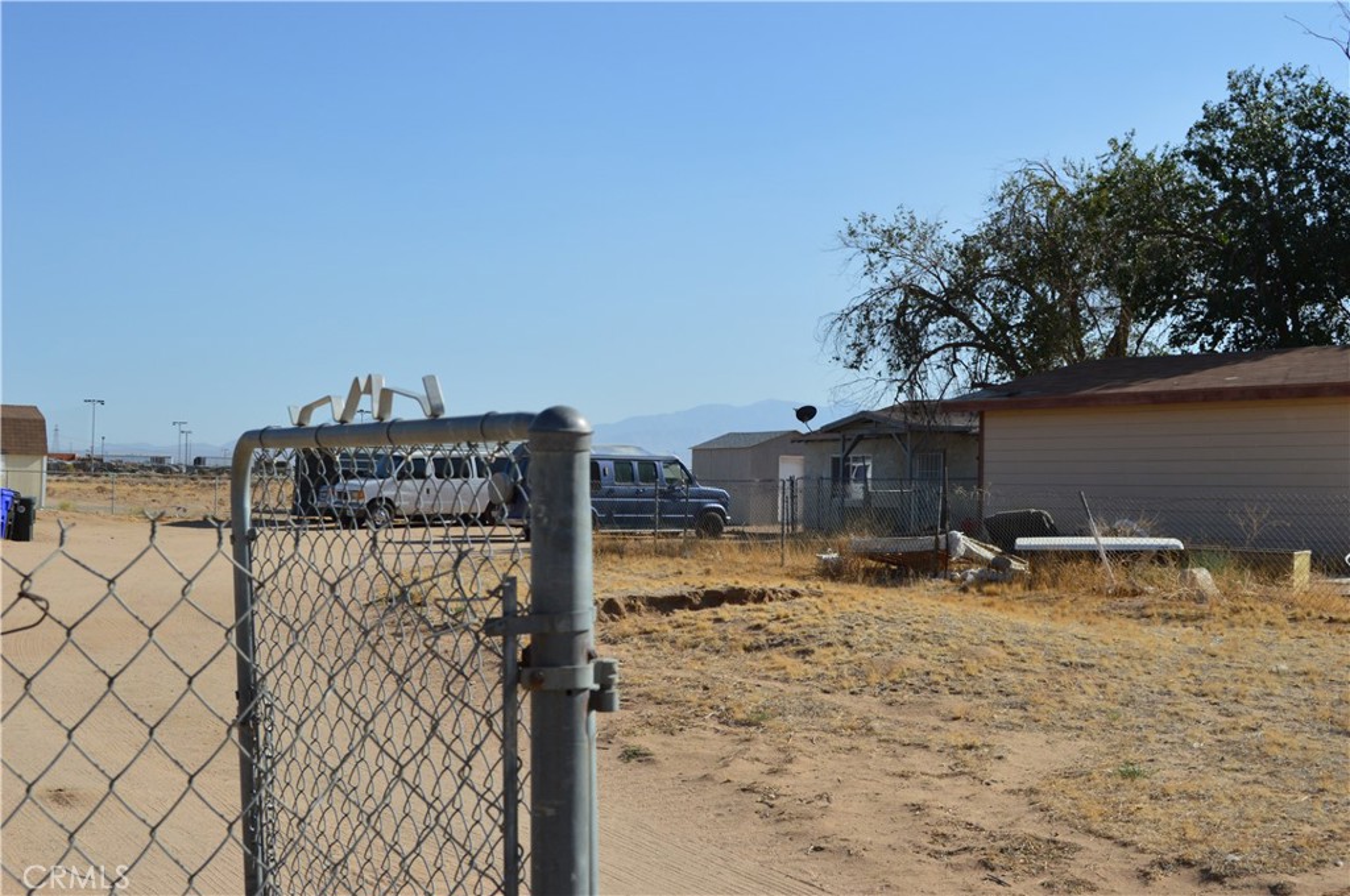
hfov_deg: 41.2
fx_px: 1798
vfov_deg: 28.0
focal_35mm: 48
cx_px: 675
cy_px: 448
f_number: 11
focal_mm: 32
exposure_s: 1/500
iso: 220
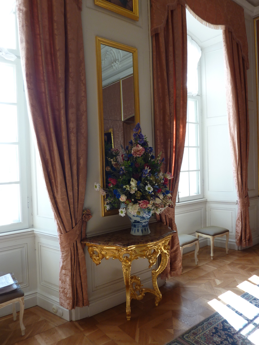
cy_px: 172
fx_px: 249
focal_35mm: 25
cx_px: 130
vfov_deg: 69.4
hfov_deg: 54.9
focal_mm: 4.1
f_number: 3.3
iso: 80
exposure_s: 1/30
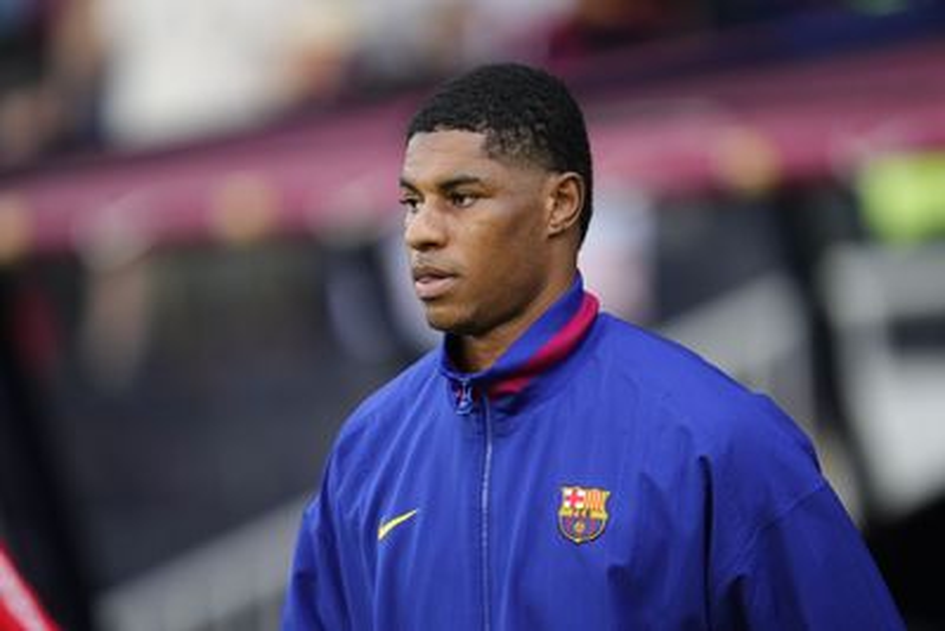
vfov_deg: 3.4
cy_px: 316
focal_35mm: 400
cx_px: 472
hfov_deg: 5.2
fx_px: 10503
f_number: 2.8
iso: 2000
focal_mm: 400
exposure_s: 1/1600
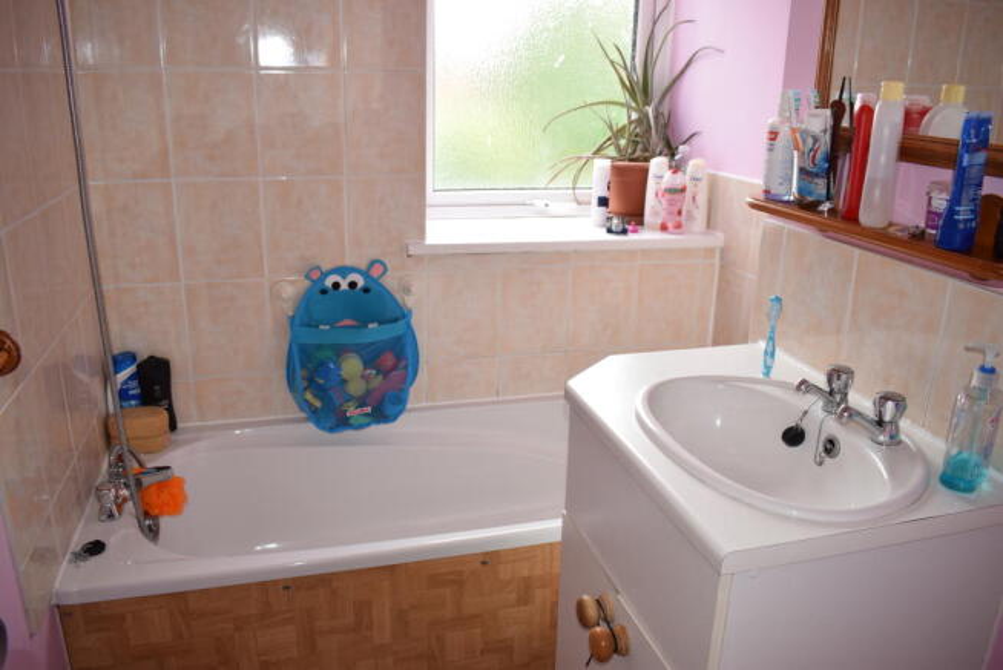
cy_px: 335
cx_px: 502
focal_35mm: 27
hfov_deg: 67.3
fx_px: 753
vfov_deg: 48.0
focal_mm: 18
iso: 800
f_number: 5
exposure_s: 1/160
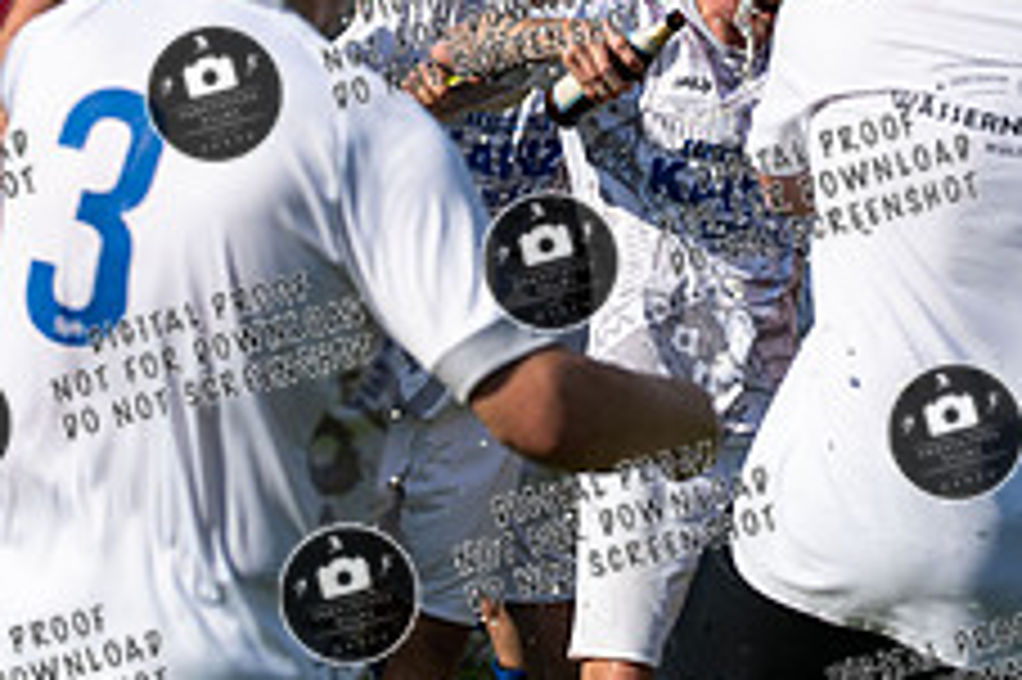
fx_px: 6695
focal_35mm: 236
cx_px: 646
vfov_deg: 5.8
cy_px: -75
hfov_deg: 8.7
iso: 72
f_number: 3.5
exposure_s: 1/1600
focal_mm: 82
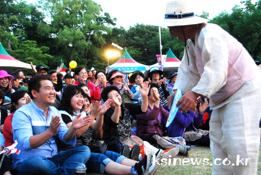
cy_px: 88
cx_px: 130
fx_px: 349
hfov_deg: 41.1
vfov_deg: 28.2
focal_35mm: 48
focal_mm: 32
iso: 1600
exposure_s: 1/200
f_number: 6.3
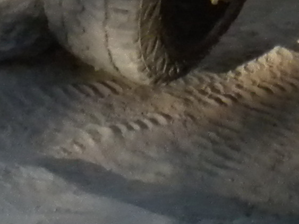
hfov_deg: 7.3
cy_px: -168
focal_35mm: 263
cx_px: 532
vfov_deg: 5.6
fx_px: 2271
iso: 400
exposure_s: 1/485
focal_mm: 6.6
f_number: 3.5
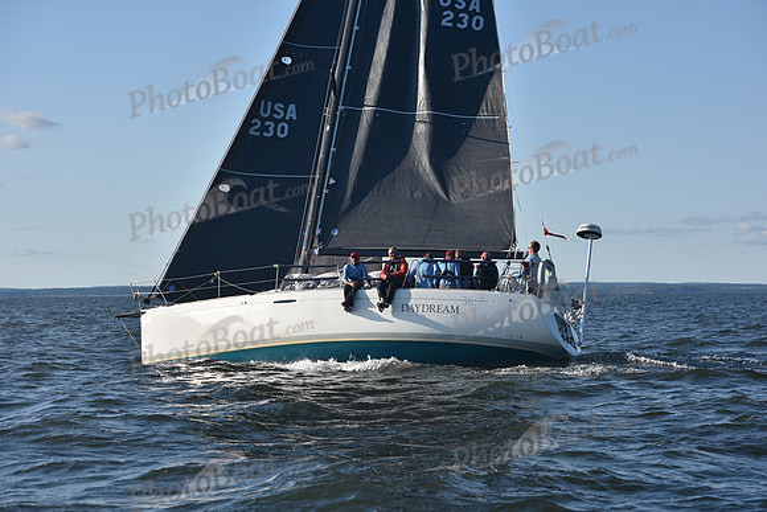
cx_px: 384
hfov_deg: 23.6
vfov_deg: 15.9
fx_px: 1833
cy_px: 256
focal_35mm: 86
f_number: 6.3
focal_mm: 86
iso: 250
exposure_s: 1/640
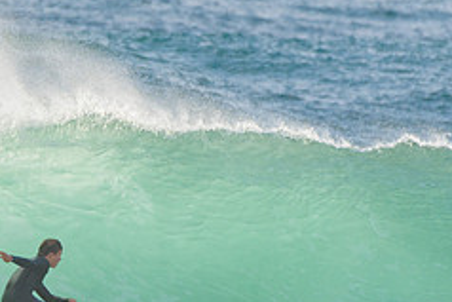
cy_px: 330
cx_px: 35
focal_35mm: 1494
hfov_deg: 1.4
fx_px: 18769
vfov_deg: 0.9
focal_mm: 500
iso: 400
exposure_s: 1/2000
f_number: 5.6
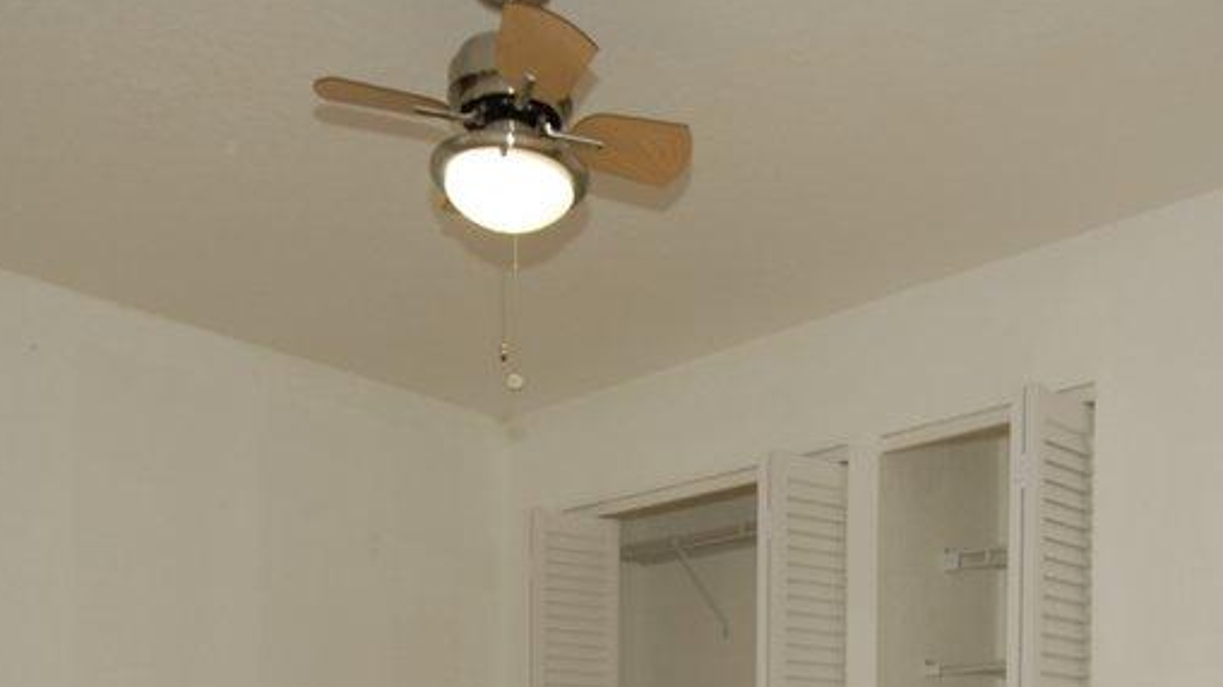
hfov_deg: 52.6
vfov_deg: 27.6
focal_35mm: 38
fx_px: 1232
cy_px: 814
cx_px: 694
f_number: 5
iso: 200
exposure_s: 1/60
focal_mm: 12
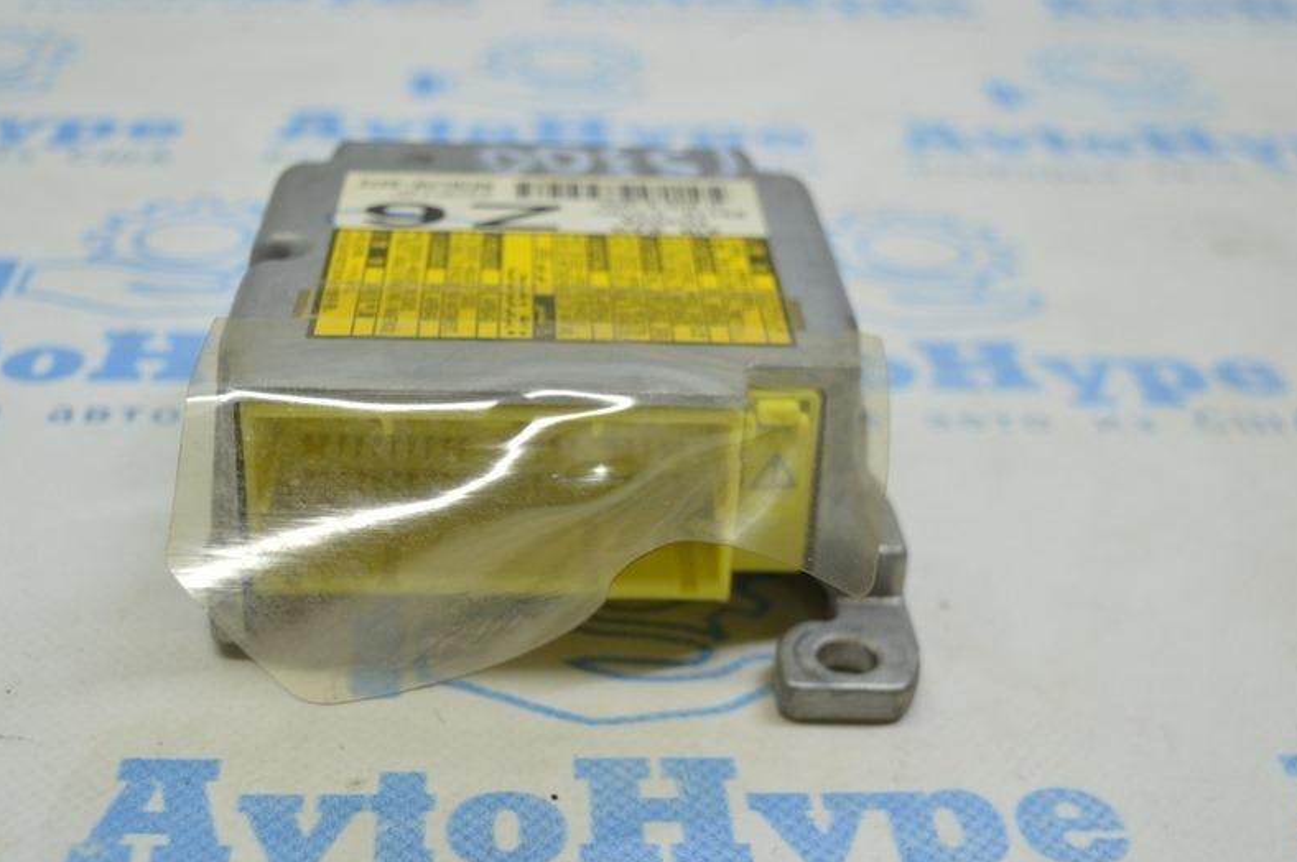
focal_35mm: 53
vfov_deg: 25.6
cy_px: 504
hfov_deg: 37.7
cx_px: 545
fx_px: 1895
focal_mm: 27
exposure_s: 1/80
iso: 400
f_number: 4
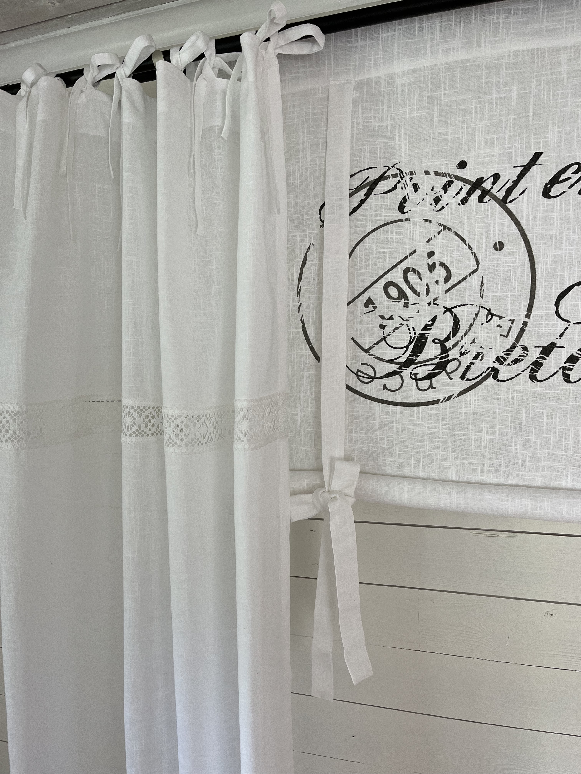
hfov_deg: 53.1
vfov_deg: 67.3
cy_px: 387
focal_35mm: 26
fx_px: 582
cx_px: 290
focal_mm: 5.1
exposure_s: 1/100
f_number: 1.6
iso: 100
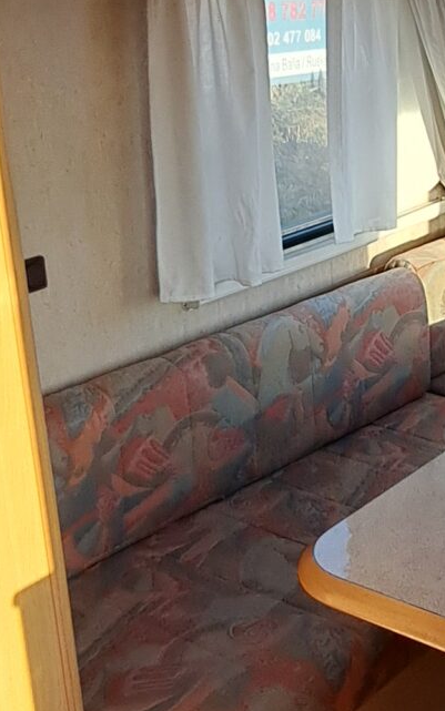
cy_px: 367
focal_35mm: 55
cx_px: 315
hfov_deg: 23.4
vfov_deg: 36.9
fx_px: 1067
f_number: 2.2
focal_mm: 1.74
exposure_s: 1/155
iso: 50
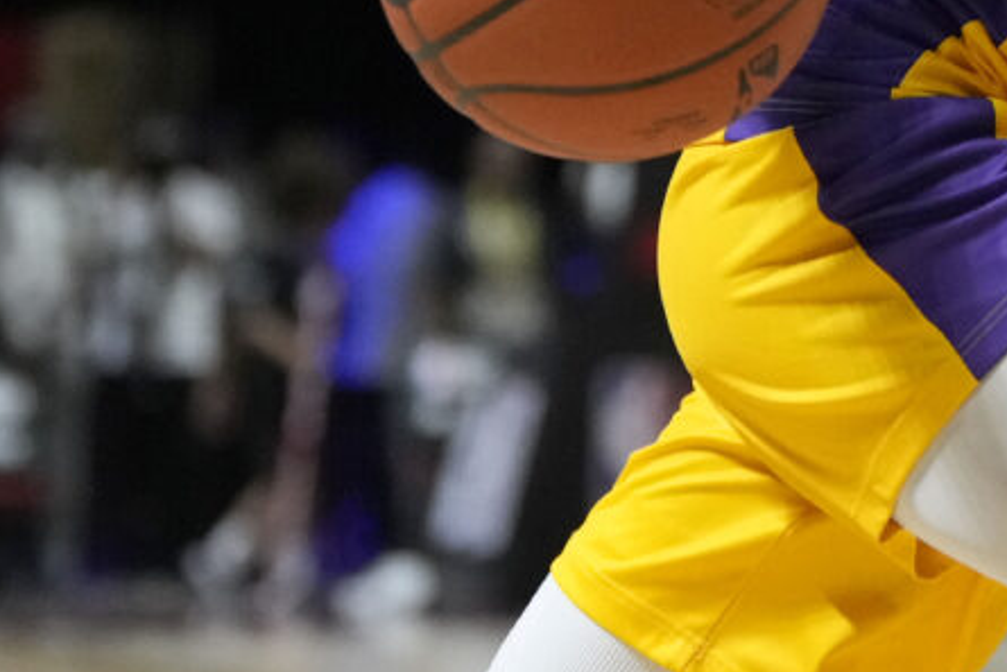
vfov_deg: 3.5
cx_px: 1312
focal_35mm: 387
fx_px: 10828
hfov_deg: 5.3
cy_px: -345
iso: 5000
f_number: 2.8
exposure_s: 1/2000
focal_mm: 94
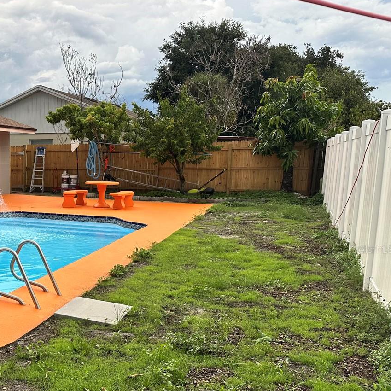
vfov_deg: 41.5
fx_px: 511
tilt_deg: -9.8
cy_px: 249
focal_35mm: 40
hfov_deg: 38.4
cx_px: 26
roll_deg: -0.3
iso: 80
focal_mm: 6.86
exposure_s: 1/355
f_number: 1.78
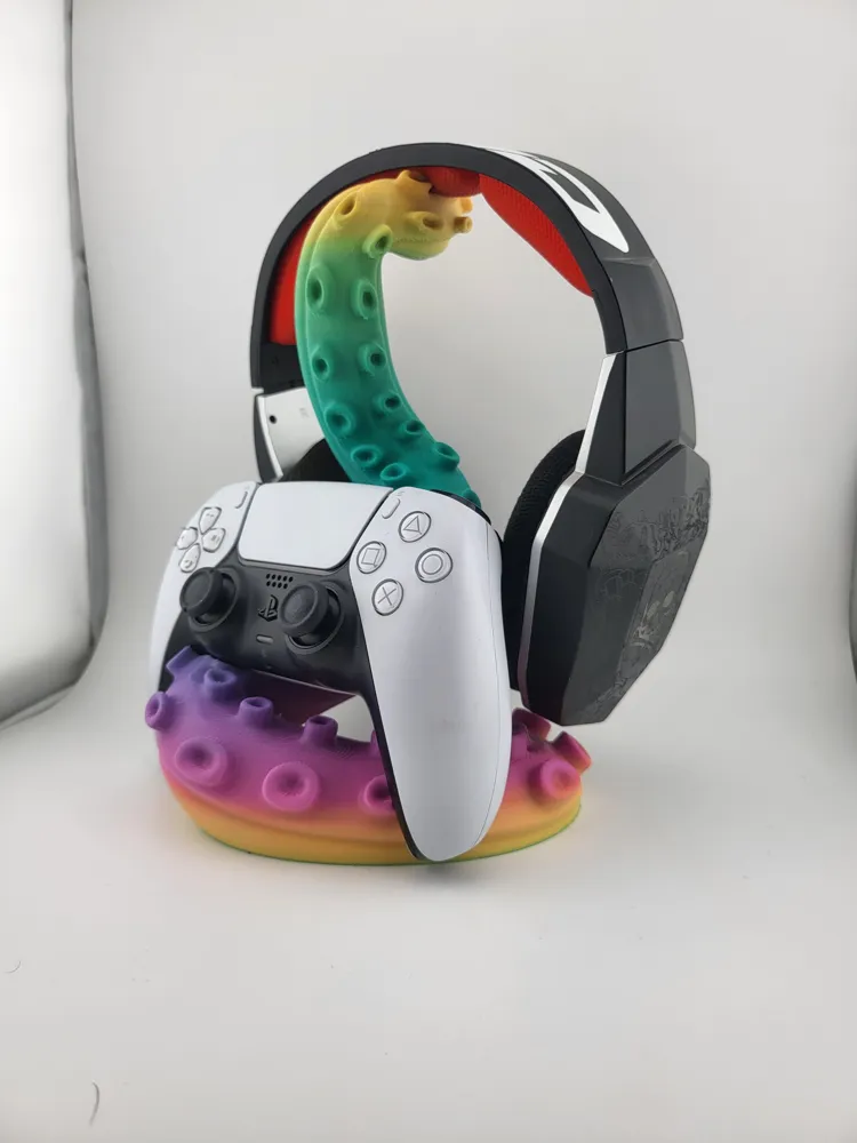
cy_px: 572
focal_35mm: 24
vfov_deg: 71.6
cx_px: 428
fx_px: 792
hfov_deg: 56.8
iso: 40
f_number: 1.8
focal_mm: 5
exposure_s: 1/794
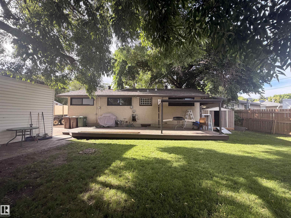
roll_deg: -0.6
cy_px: 109
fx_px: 118
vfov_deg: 85.7
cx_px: 146
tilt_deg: +2.2
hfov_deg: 102.1
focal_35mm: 14
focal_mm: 2.22
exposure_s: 1/216
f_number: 2.2
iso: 50
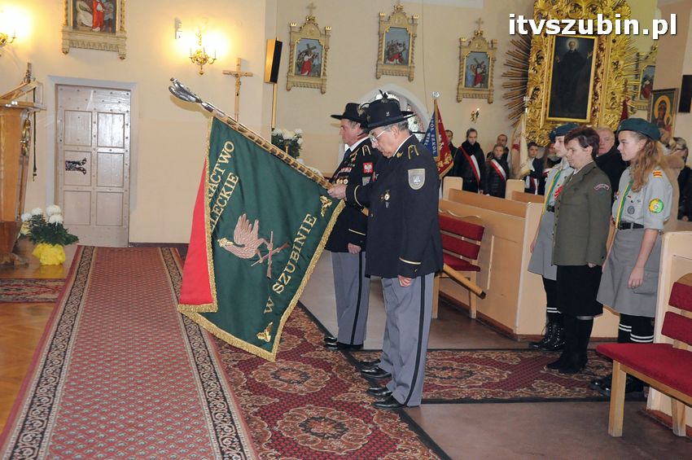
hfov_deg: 46.4
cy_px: 230
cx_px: 346
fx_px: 807
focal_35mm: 42
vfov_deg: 31.8
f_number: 5.6
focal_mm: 28
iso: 2500
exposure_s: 1/60
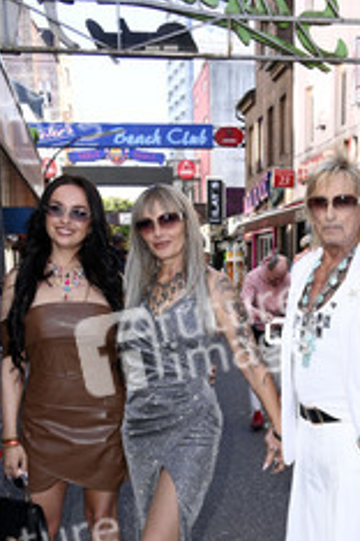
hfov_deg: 23.2
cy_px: 458
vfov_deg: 33.2
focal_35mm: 58
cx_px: 261
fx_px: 870
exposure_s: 1/250
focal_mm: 34
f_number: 6.3
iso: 640
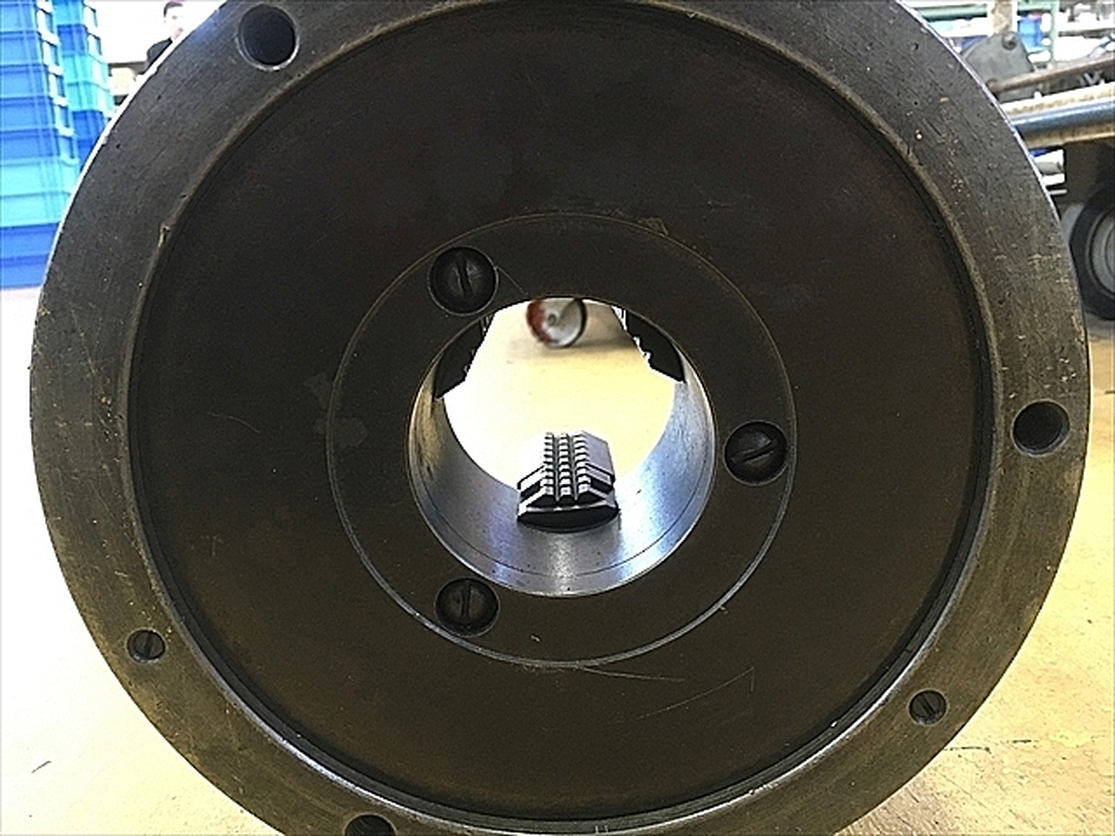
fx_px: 934
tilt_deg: -12.2
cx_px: 558
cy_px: 418
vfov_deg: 48.2
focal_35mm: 29
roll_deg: +4.2
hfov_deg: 61.7
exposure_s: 1/17
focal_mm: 4.15
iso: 200
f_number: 2.2
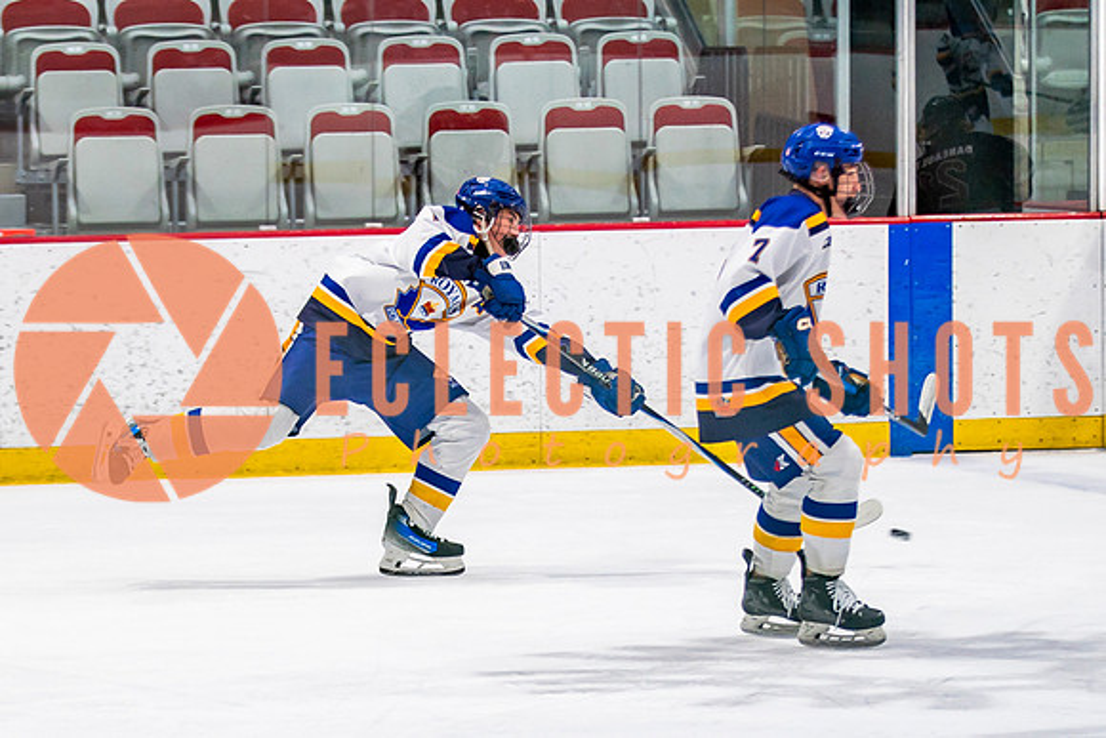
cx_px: 339
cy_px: 501
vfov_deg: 5.8
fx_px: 7262
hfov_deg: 8.7
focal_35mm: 236
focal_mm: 100
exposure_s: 1/640
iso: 320
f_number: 2.8
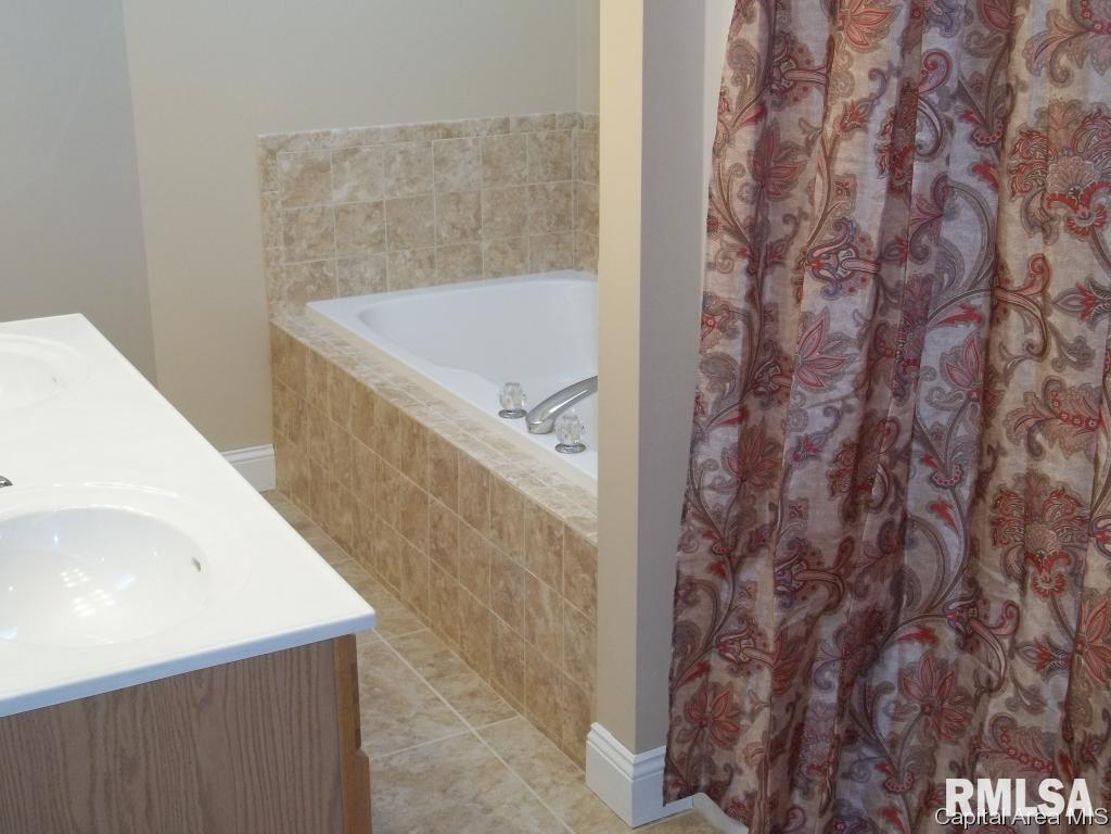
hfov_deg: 41.2
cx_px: 556
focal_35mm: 46
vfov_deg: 31.5
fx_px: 1476
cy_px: 417
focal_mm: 8.3
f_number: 3.7
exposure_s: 1/50
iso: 160
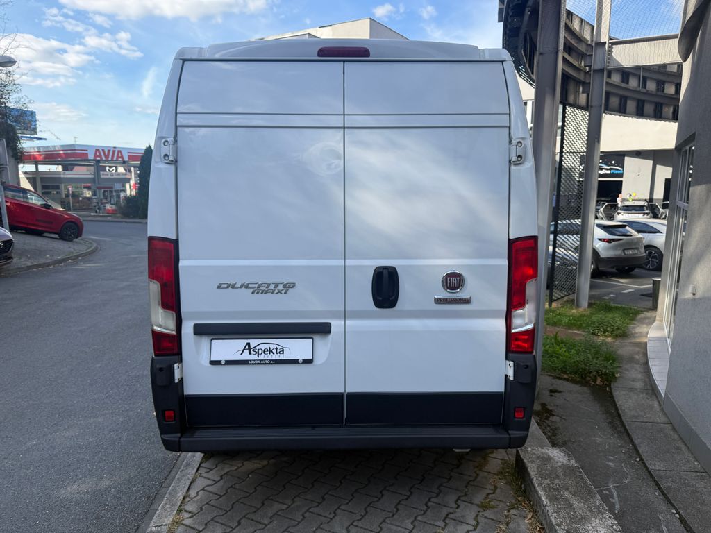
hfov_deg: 71.6
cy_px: 266
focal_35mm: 24
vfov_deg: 56.8
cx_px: 356
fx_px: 493
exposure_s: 1/1493
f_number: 1.78
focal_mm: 6.76
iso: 100
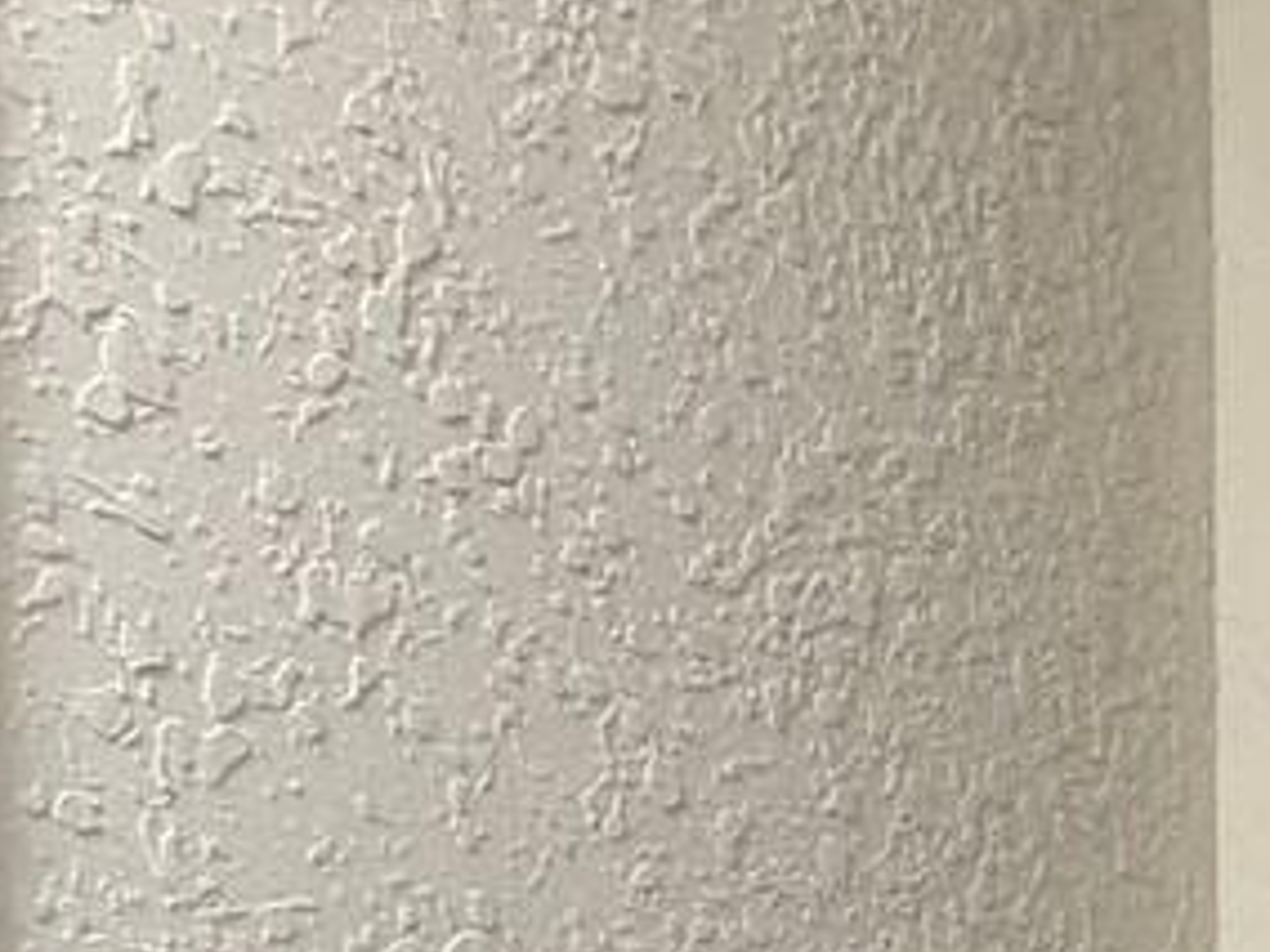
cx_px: 2710
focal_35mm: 79
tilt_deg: -0.5
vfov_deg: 15.4
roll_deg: -0.1
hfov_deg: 16.7
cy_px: 1837
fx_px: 2898
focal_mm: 2.22
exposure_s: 1/60
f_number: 2.2
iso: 200
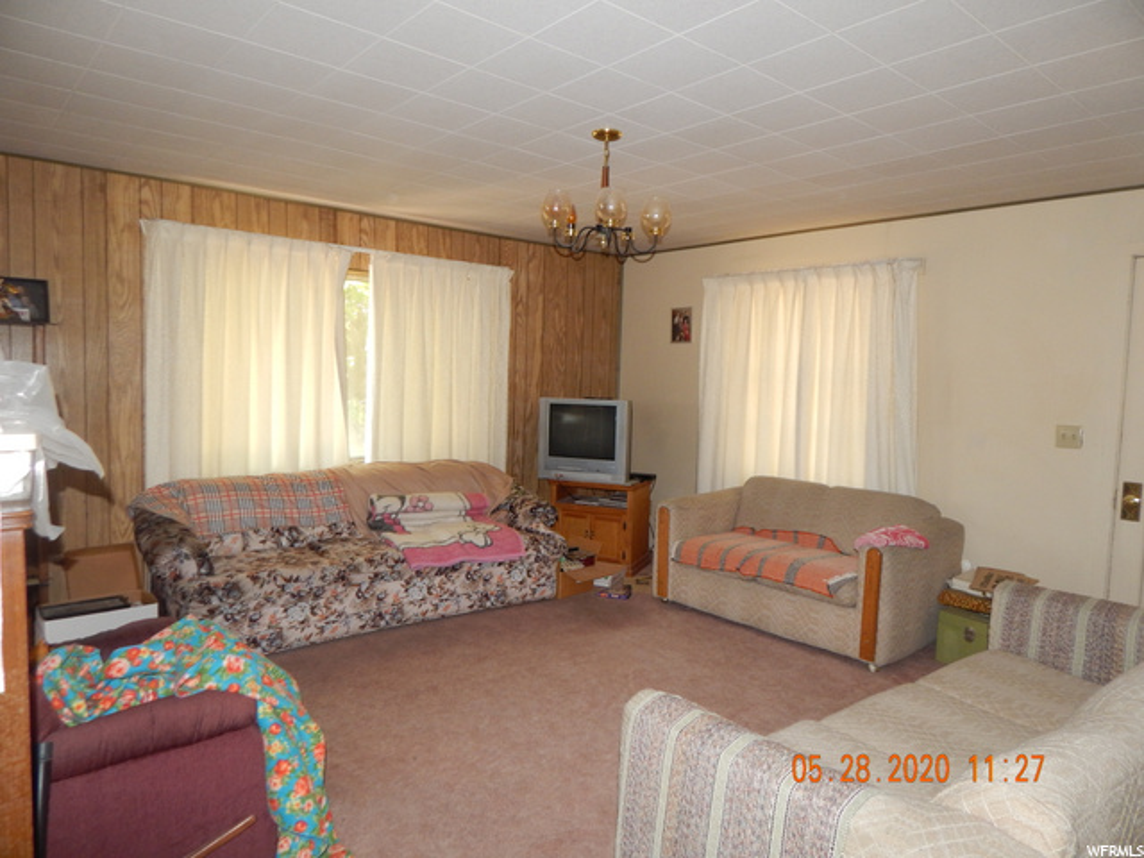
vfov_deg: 58.9
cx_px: 572
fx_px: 760
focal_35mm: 23
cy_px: 429
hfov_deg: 73.9
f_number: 3
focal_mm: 4
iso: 200
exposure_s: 1/30
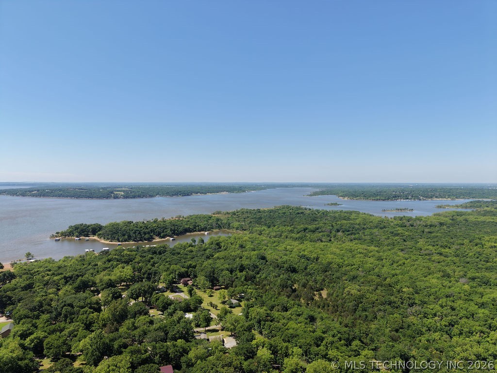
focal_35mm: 24
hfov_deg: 71.6
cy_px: 186
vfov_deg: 56.8
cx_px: 248
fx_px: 345
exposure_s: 1/5000
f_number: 1.8
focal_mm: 8.67
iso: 230
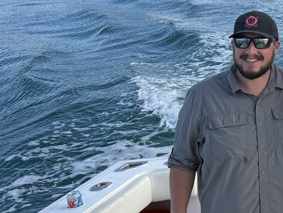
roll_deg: +1.2
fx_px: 572
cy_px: 20
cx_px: 362
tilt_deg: -8.4
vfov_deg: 20.6
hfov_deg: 24.5
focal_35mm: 70
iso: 80
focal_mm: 6.76
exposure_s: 1/2907
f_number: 1.78
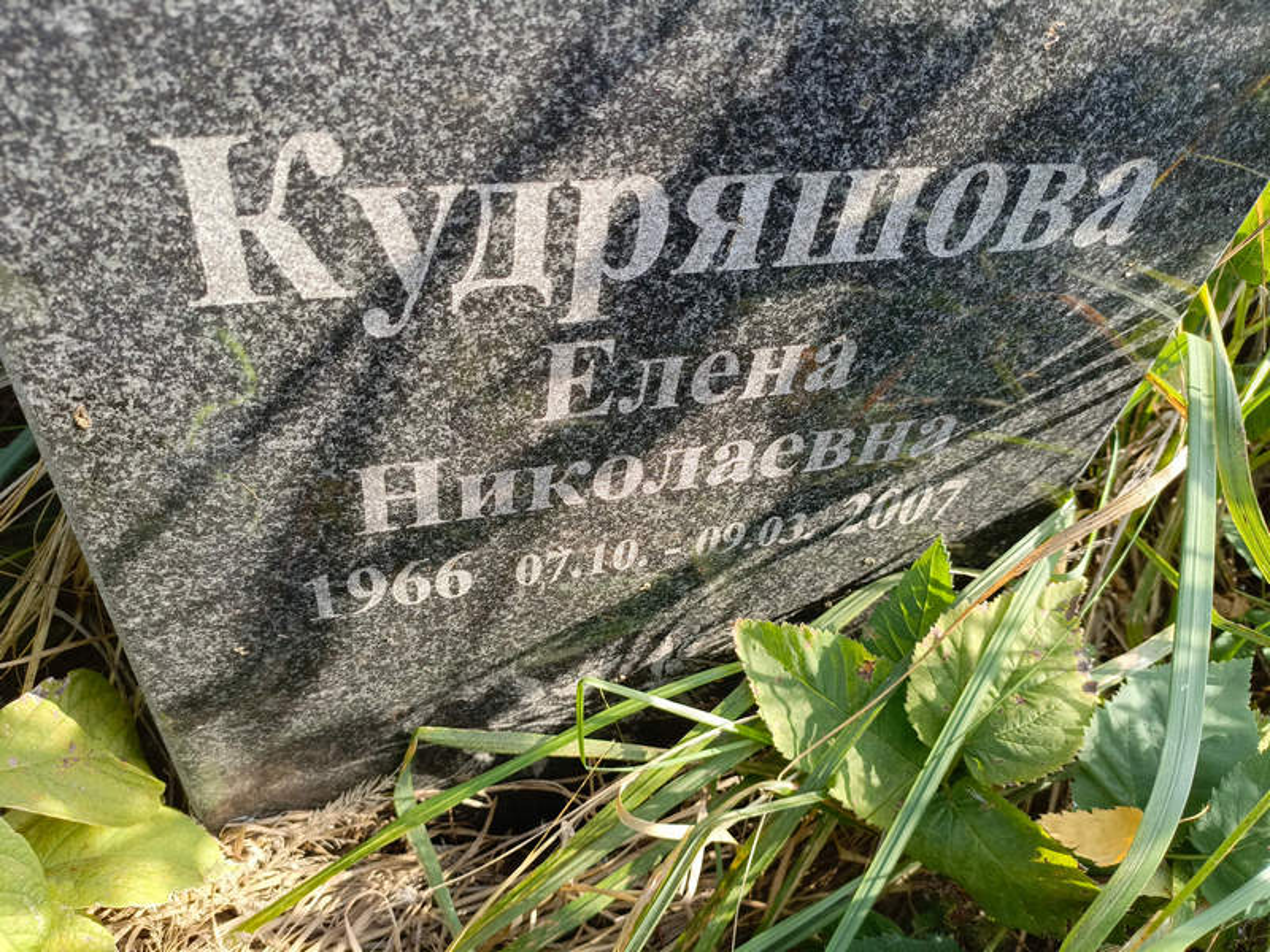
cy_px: 476
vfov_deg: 54.9
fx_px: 917
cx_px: 635
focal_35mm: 25
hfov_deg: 69.4
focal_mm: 4.76
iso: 112
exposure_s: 1/140
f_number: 1.69
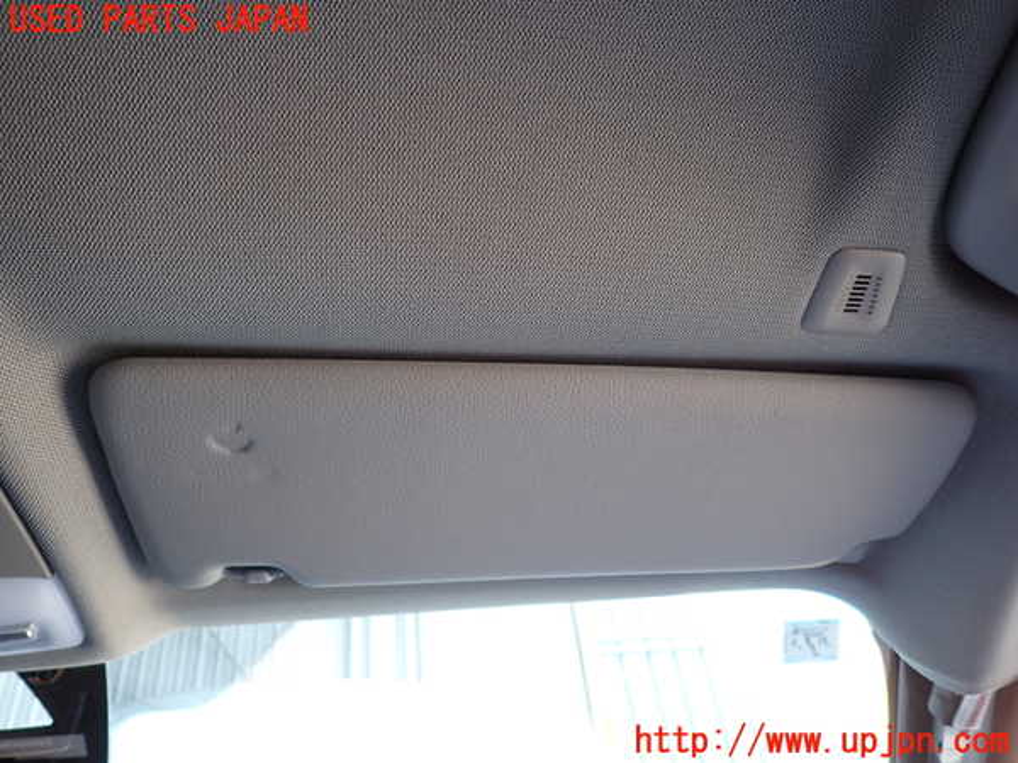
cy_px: 382
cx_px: 509
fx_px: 735
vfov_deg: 54.9
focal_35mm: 25
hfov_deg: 69.4
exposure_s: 1/60
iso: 100
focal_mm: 4.5
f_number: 2
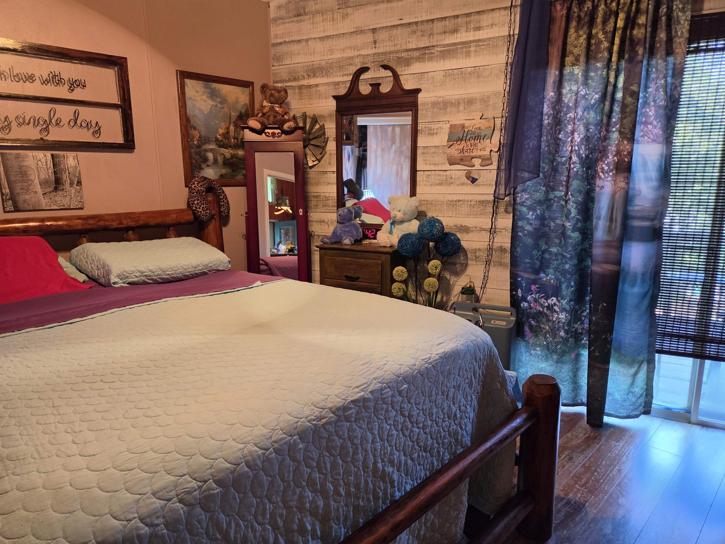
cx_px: 362
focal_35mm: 23
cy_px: 272
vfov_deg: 58.9
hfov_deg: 73.9
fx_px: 482
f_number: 1.8
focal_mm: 5.4
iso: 400
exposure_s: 1/120
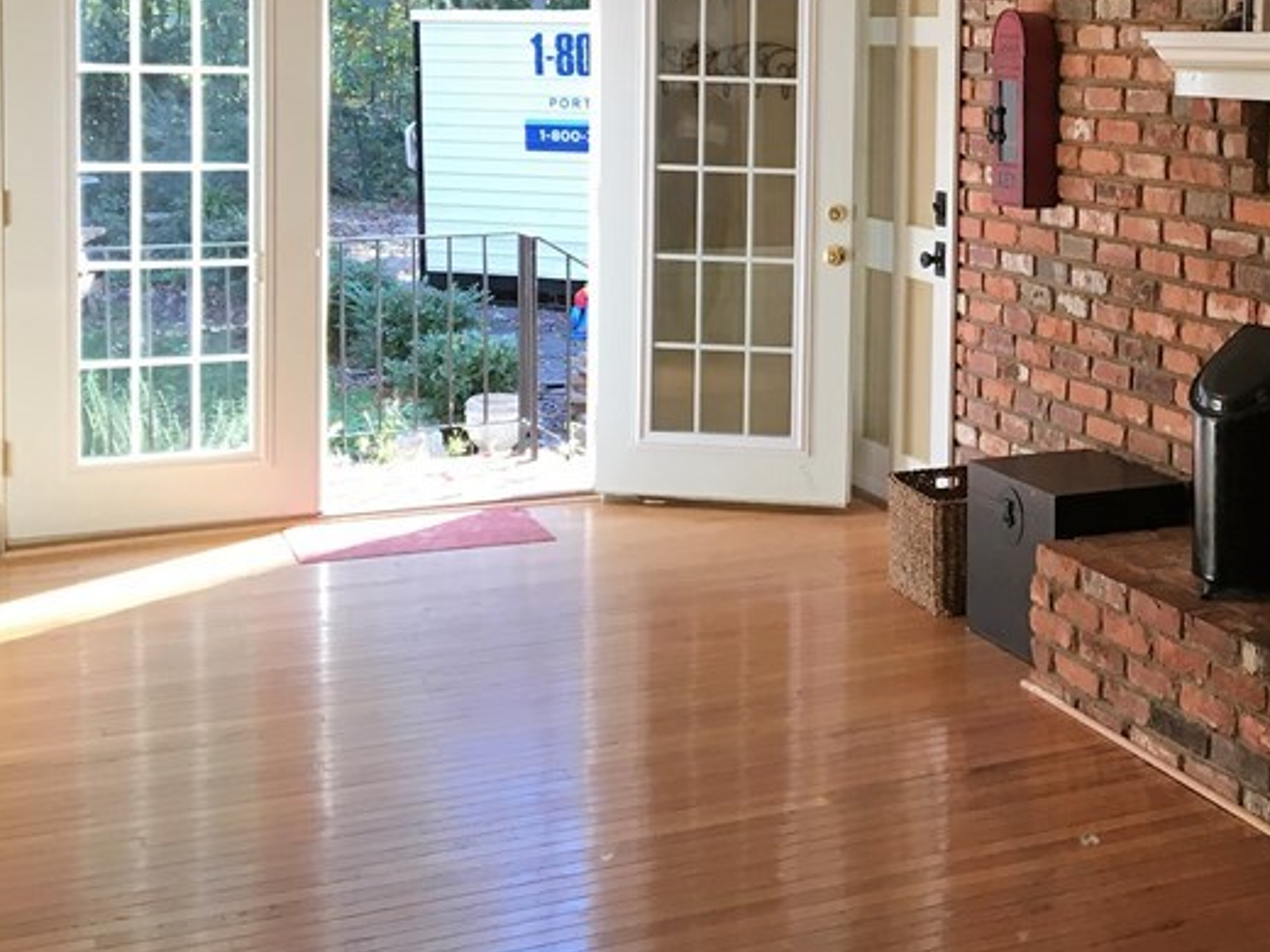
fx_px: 2091
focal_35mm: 57
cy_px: 177
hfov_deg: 32.4
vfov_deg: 25.2
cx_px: 1105
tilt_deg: -3.2
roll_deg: -1.9
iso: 32
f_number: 2.2
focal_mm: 4.15
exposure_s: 1/30
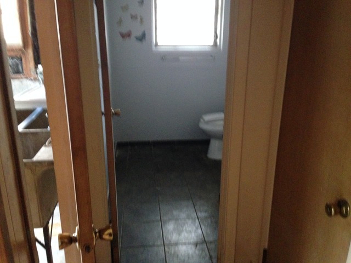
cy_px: 132
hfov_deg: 55.4
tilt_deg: -18.0
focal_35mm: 33
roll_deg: +0.3
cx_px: 176
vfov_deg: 42.9
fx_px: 335
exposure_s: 1/15
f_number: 2.4
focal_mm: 4.12
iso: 640
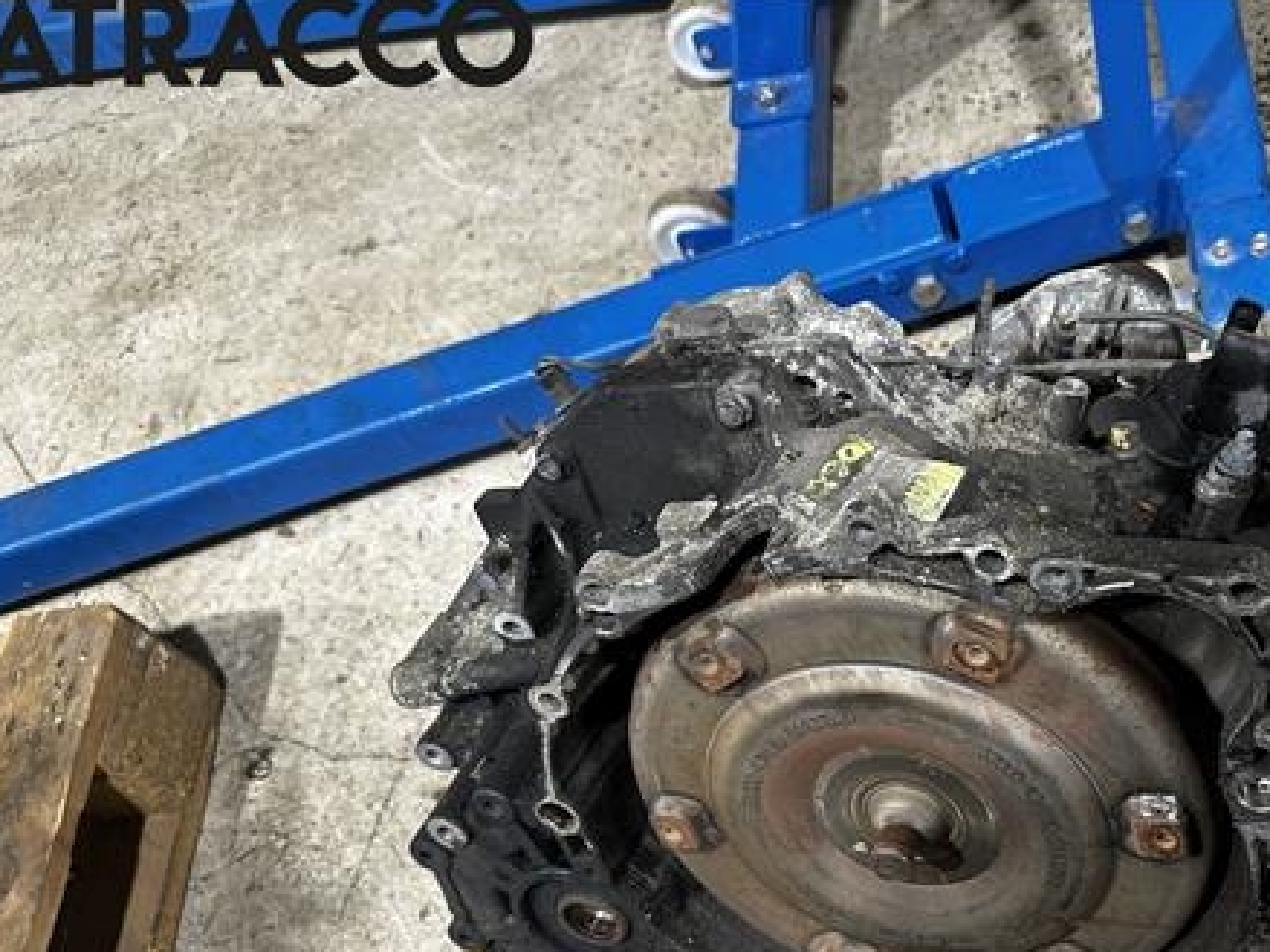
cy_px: 683
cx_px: 903
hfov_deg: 51.1
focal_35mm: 35
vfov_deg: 39.8
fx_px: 1284
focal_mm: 6.86
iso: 125
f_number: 1.78
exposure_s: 1/50
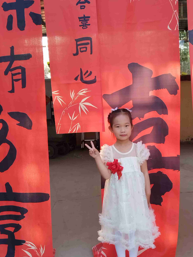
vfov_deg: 44.7
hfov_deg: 34.2
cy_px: 143
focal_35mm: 42
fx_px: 312
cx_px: 122
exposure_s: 1/100
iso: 114
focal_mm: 4.95
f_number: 1.9
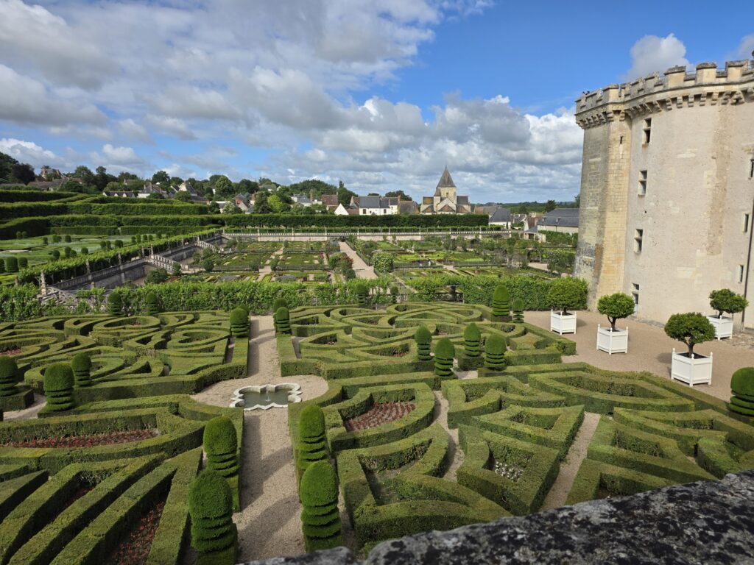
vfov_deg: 58.9
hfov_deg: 73.9
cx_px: 377
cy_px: 282
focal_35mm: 23
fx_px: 501
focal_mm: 6.3
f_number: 1.7
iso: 80
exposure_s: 1/7333
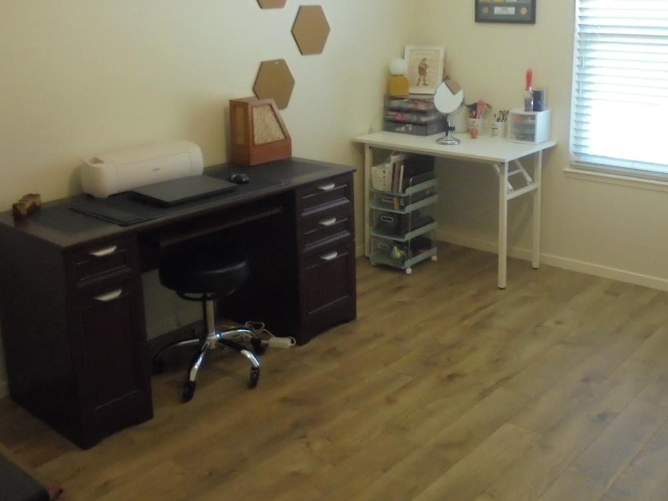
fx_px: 753
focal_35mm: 39
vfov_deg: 36.5
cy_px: 174
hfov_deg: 47.8
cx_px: 367
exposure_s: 1/20
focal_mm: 4.6
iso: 400
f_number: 3.5
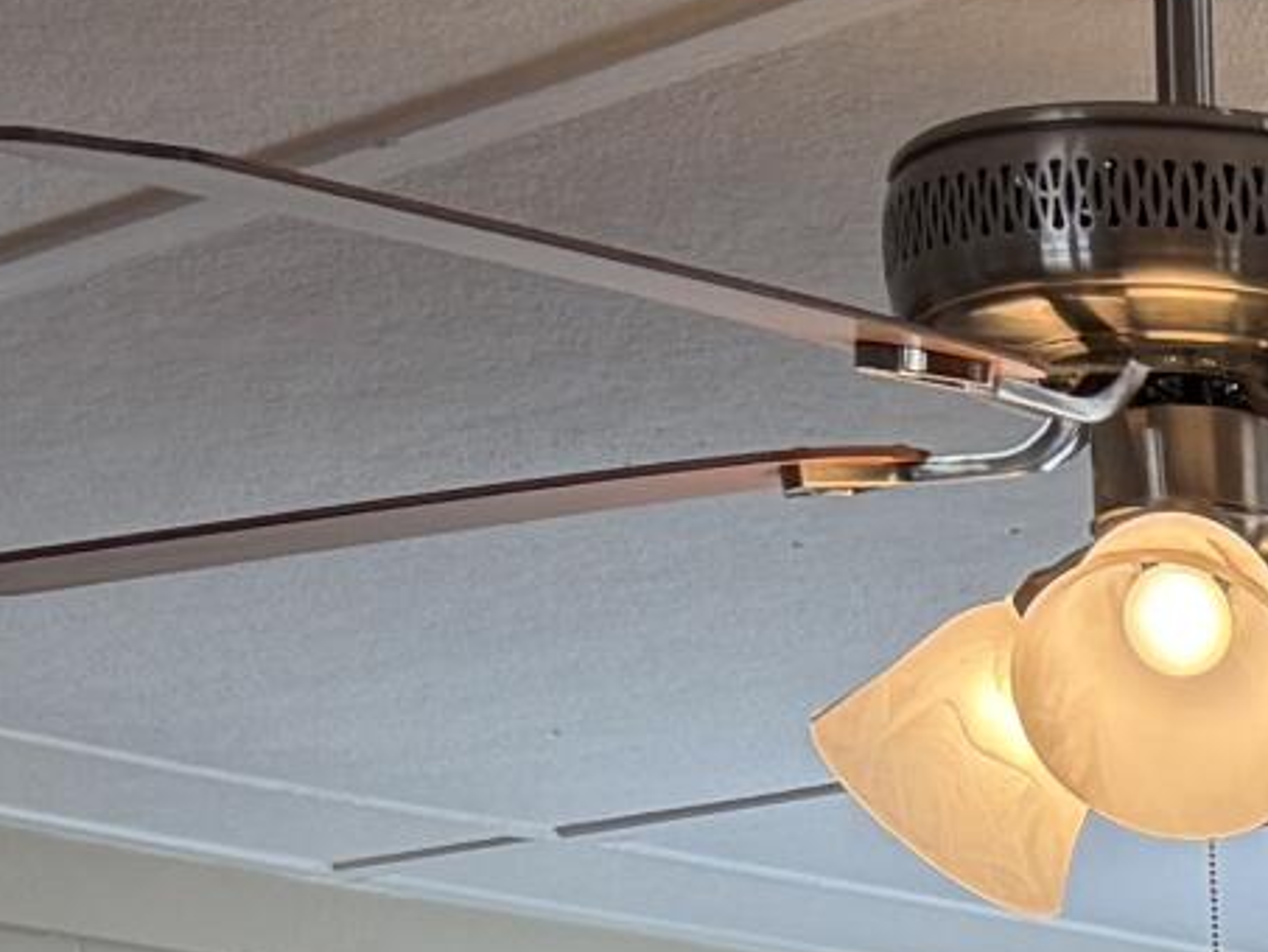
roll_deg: -0.3
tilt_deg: -6.8
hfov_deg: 10.9
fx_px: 5826
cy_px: 2794
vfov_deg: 8.1
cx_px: 2830
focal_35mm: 159
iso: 125
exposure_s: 1/229
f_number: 1.78
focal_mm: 6.76
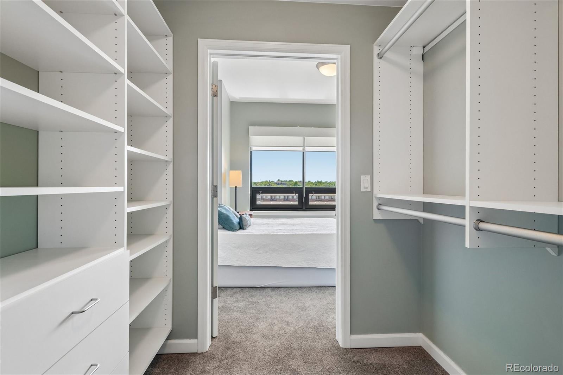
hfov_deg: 95.0
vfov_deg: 72.0
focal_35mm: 16
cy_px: 188
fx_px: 258
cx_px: 282
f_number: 8
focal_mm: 11
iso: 500
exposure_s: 1/30
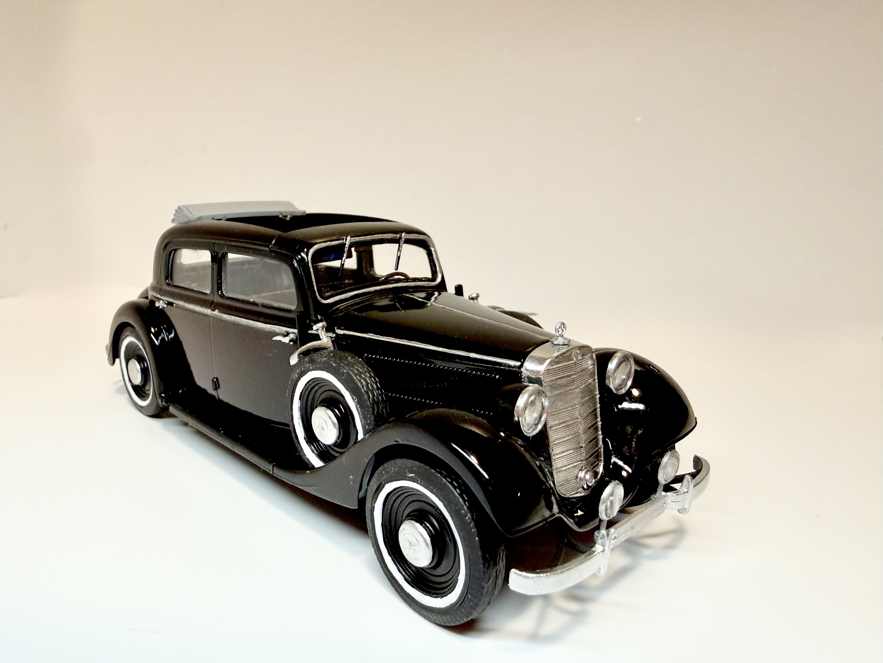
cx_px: 442
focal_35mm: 24
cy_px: 332
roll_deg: +0.4
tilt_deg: -12.3
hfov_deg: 71.6
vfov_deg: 56.8
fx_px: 612
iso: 250
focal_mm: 2.22
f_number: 2.2
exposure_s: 1/48
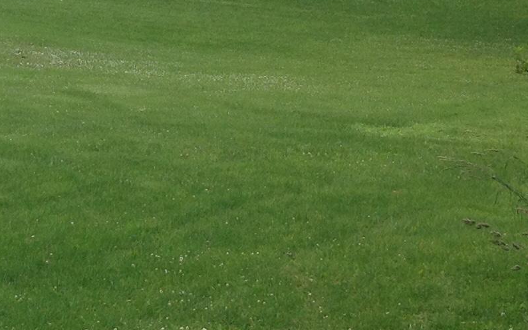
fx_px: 1741
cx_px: -98
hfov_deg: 16.6
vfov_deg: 10.4
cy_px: -176
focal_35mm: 121
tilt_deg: -0.8
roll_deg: -1.7
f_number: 2.4
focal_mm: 4.28
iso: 50
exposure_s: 1/177
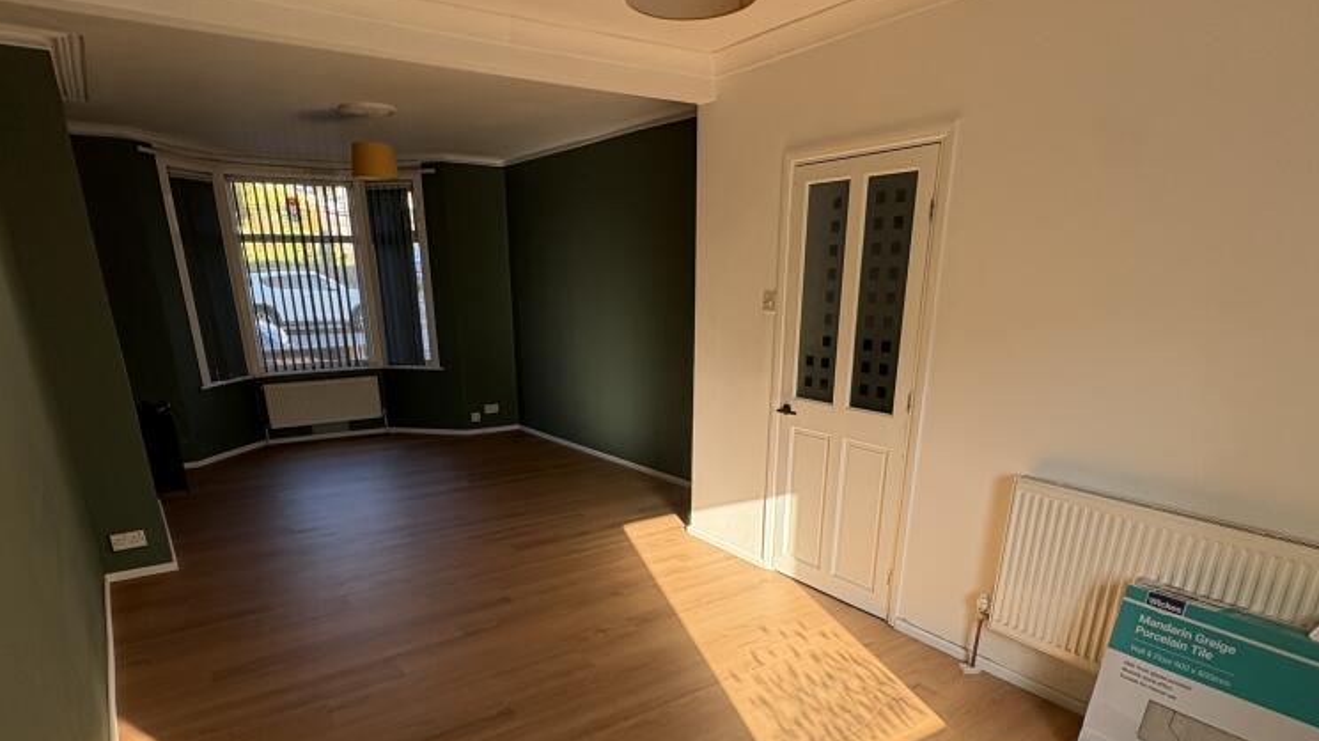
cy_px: 528
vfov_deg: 51.9
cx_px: 652
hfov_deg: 83.9
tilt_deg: -19.5
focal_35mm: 21
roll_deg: +0.5
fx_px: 734
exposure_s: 1/220
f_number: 2.2
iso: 64
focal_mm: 2.22
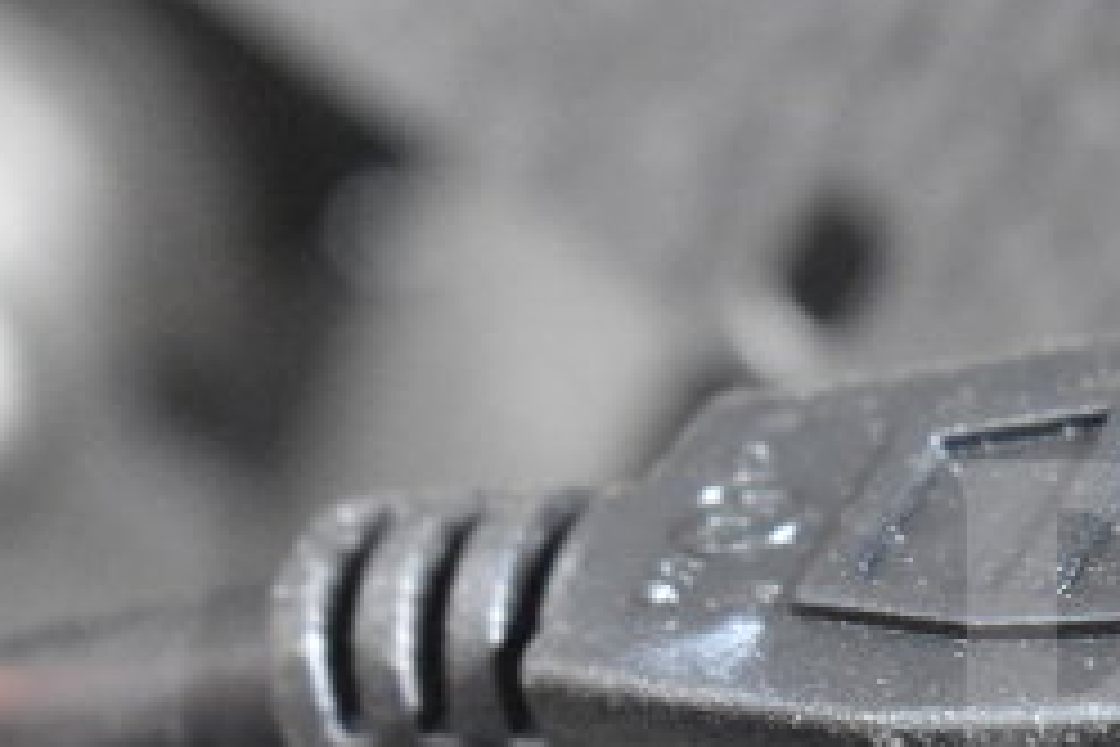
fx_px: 6291
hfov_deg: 10.0
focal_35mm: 202
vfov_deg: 6.8
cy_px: 817
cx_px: 1349
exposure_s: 1/100
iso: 10000
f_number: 5.6
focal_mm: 55
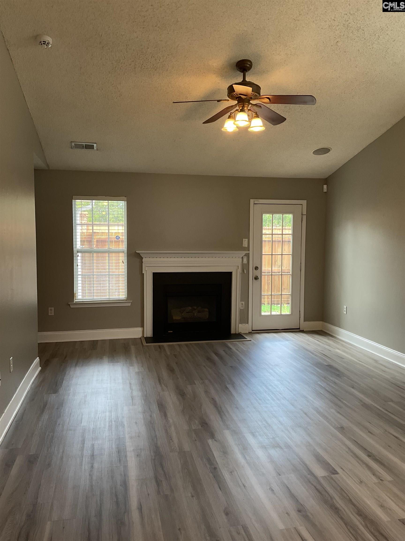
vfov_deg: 61.7
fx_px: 452
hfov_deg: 48.2
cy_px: 270
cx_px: 202
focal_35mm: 29
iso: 50
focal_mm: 3
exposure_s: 1/60
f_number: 1.8
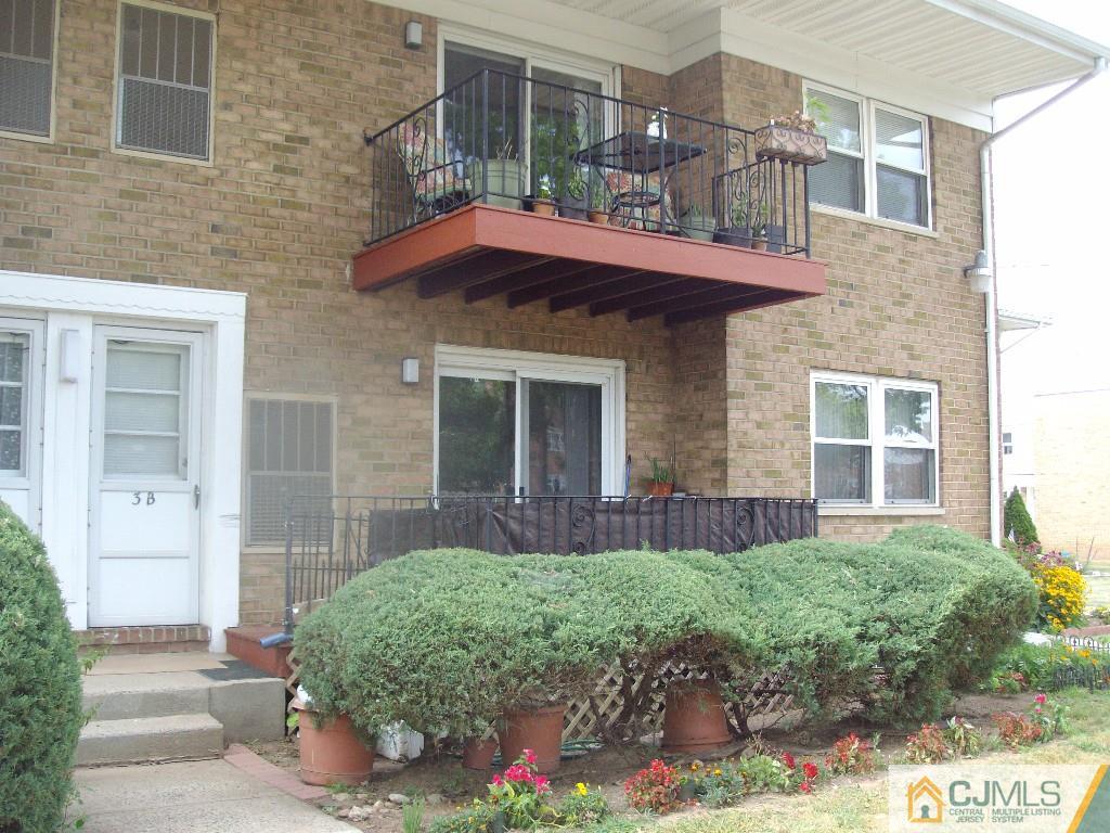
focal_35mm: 36
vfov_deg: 39.7
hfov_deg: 51.4
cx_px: 555
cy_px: 416
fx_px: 1154
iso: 160
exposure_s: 1/250
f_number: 2.7
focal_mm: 6
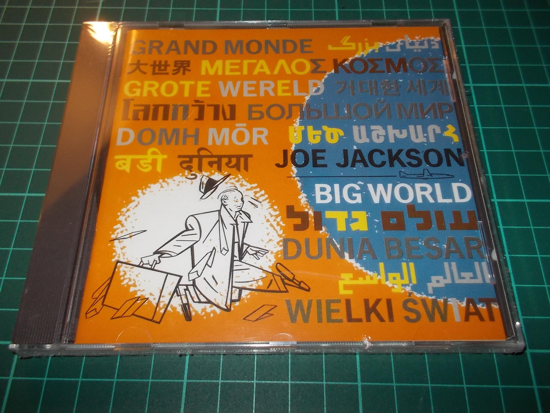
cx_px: 275
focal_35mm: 29
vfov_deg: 48.2
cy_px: 206
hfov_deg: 61.7
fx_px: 461
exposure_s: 1/30
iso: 200
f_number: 3.3
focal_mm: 4.1
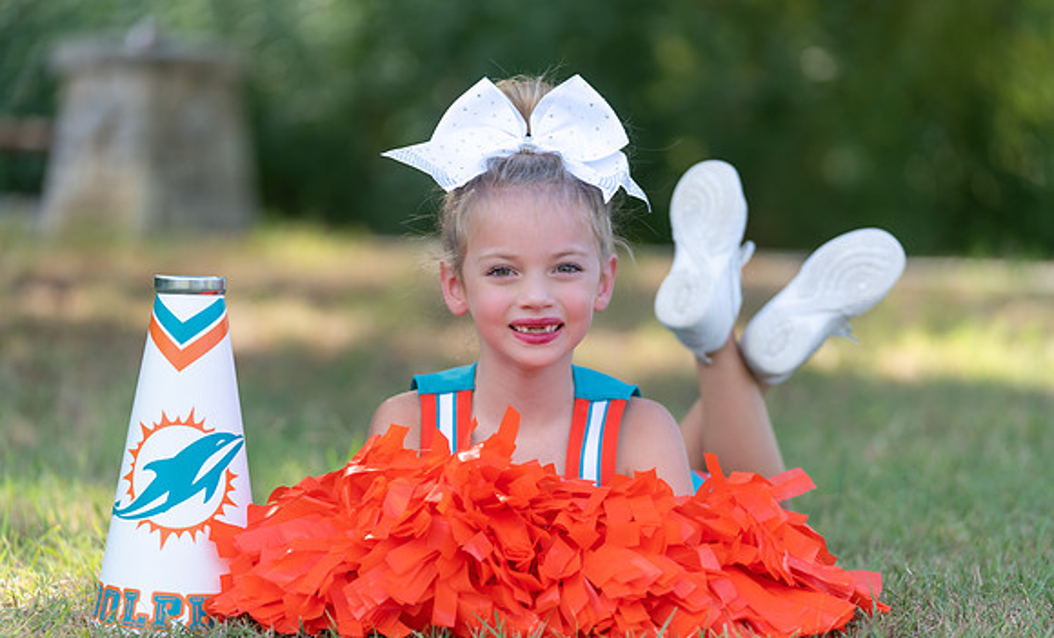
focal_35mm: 130
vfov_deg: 9.9
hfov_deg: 16.3
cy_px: 371
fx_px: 3689
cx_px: 523
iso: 100
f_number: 2.8
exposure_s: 1/400
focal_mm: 117
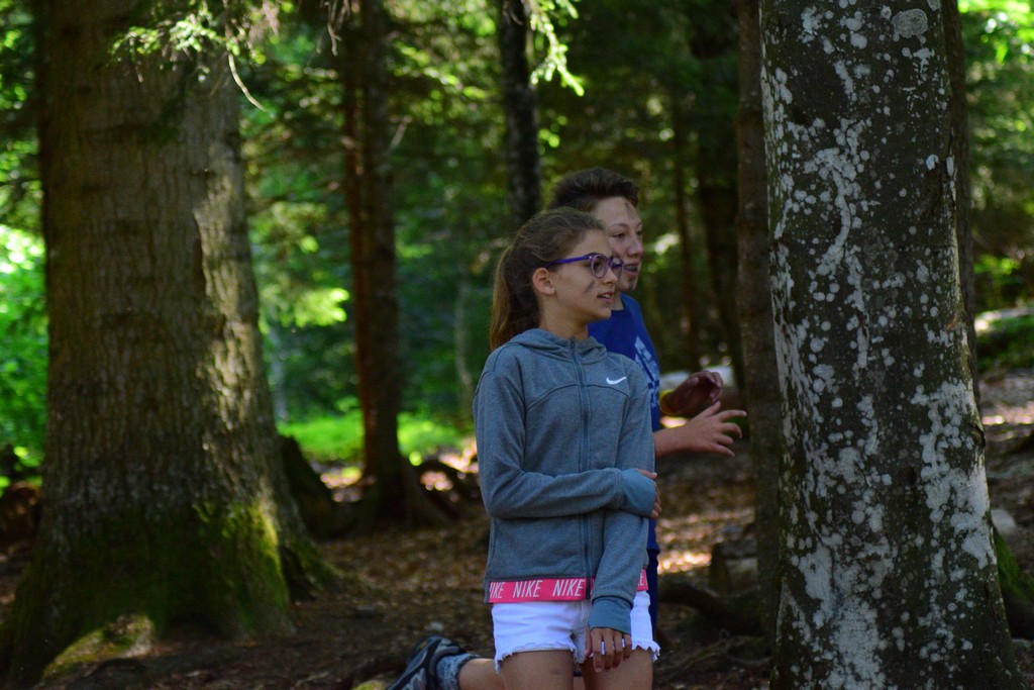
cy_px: 345
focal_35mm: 138
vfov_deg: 9.9
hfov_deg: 14.9
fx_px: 3964
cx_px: 517
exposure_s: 1/640
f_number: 4
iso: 3200
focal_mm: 92
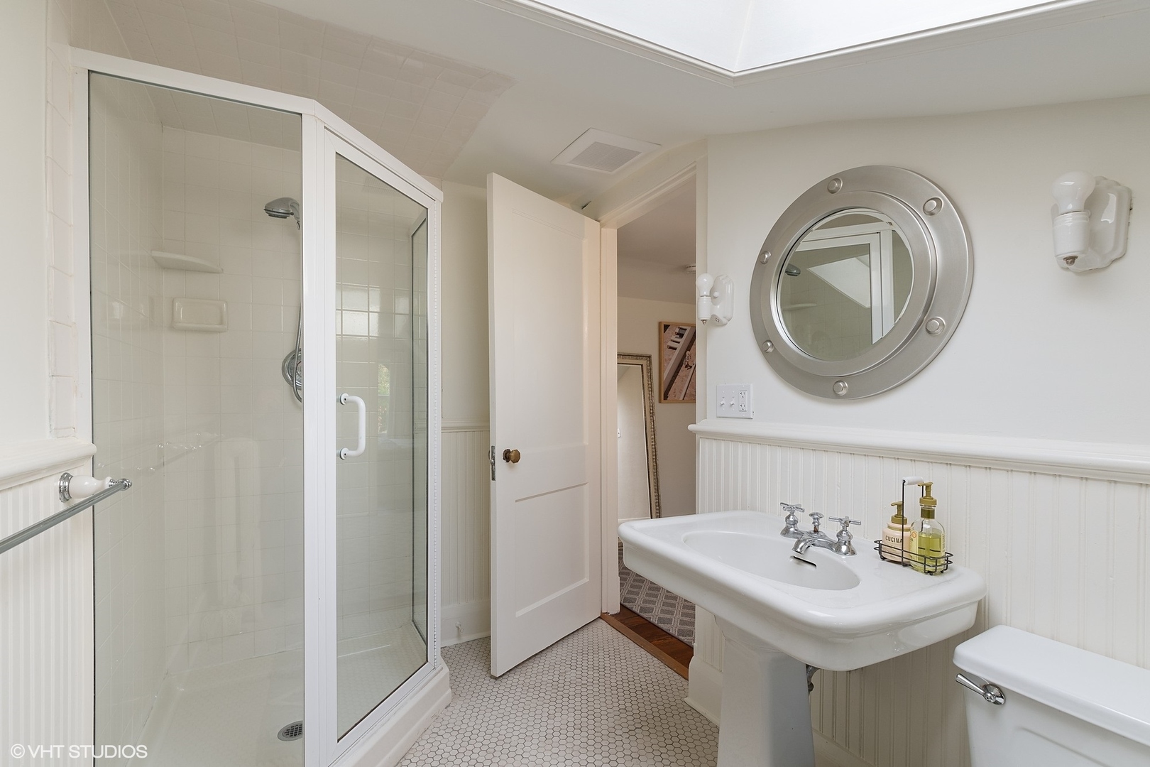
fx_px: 479
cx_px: 575
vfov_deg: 77.3
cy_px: 384
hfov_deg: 100.4
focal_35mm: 15
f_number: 8
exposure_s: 1/6
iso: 200
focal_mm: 10
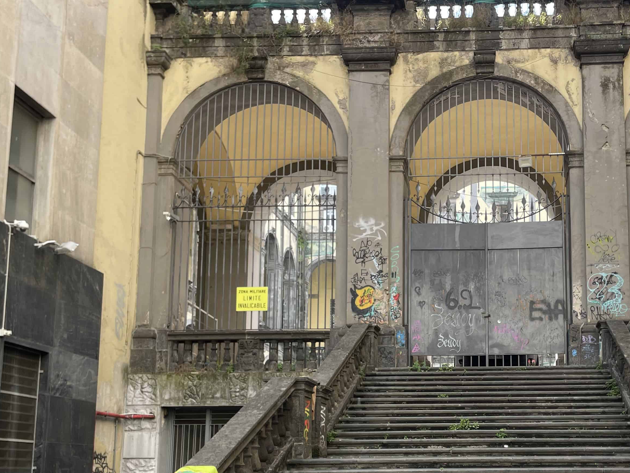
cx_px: 469
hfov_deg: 40.9
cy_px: 361
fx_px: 819
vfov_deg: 31.5
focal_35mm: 45
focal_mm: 4.2
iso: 32
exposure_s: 1/209
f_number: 1.6
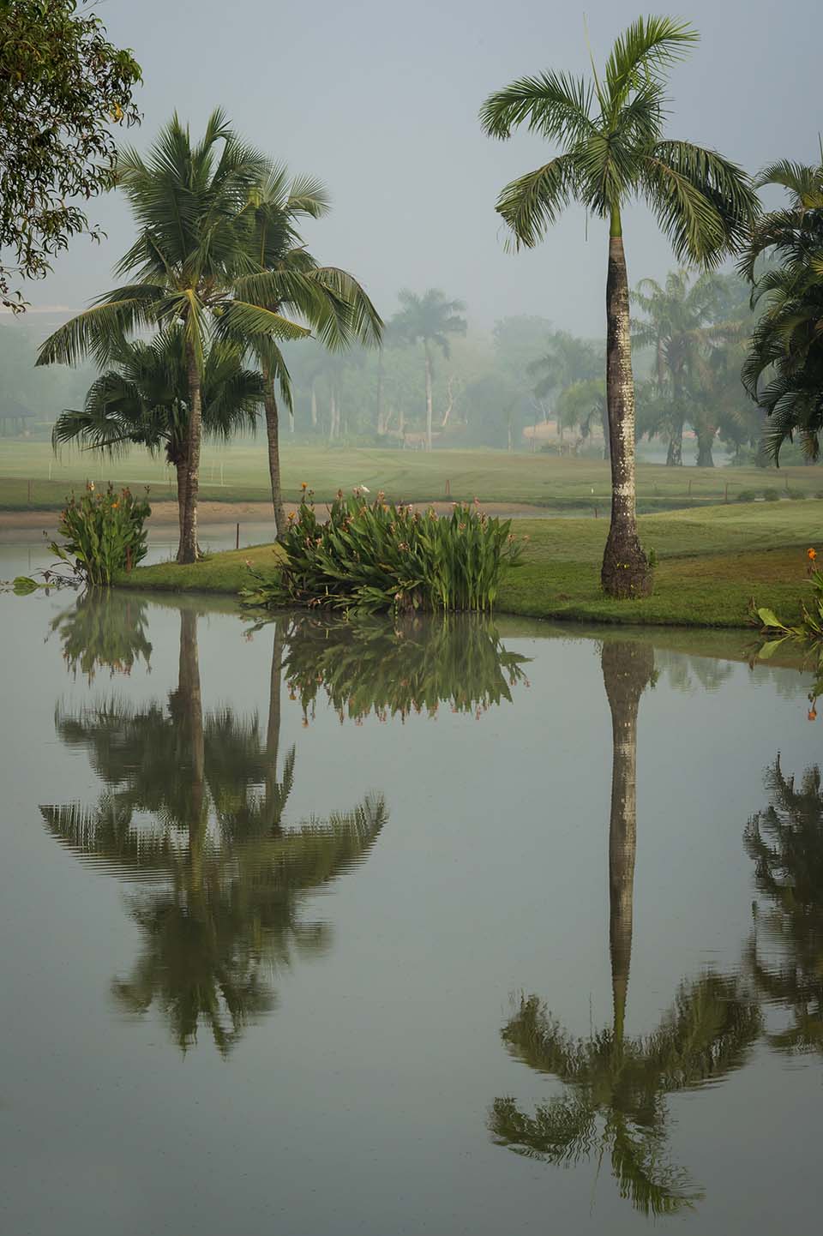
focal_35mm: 120
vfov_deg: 17.1
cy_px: 618
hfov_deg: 11.4
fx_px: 4119
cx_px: 412
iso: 640
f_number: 22
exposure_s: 1/250
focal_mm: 120
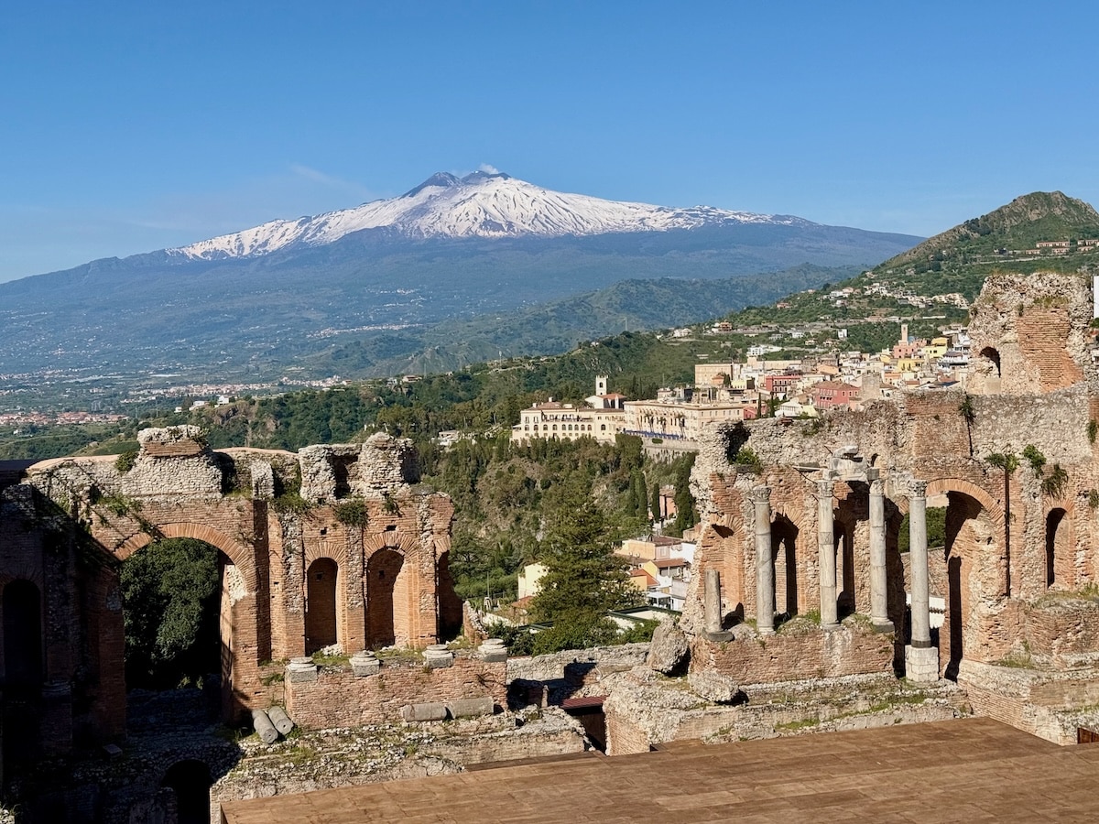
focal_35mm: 48
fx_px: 1524
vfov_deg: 30.3
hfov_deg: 39.7
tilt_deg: -3.6
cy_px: 412
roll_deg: +1.8
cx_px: 550
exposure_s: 1/6536
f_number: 1.78
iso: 64
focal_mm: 6.76
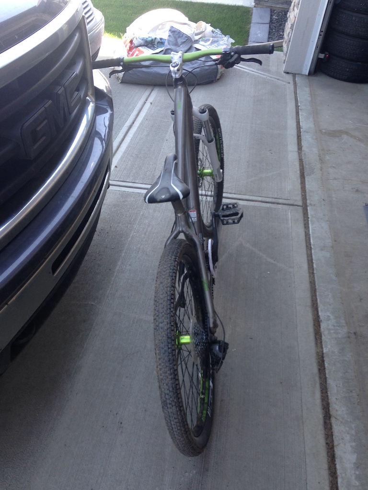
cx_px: 184
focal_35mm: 33
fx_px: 468
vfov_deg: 55.4
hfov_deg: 42.9
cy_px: 245
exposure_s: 1/120
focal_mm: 4.12
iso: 50
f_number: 2.4
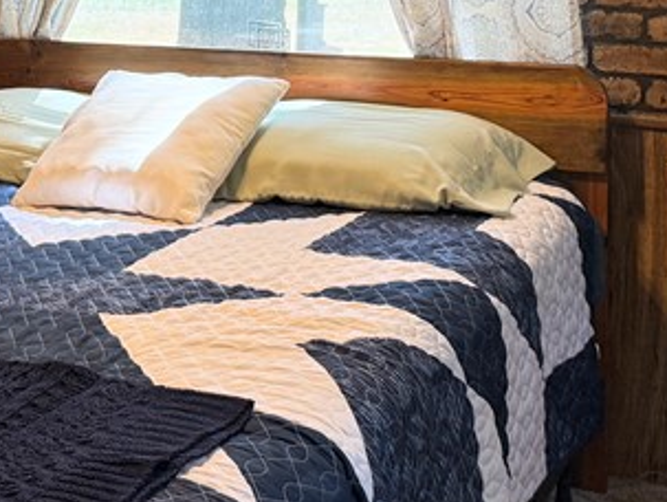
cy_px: 31
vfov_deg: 17.9
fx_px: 1563
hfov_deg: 23.7
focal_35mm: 81
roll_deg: -0.8
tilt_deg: -7.6
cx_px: 114
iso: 200
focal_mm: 6.76
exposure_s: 1/128
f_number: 1.78
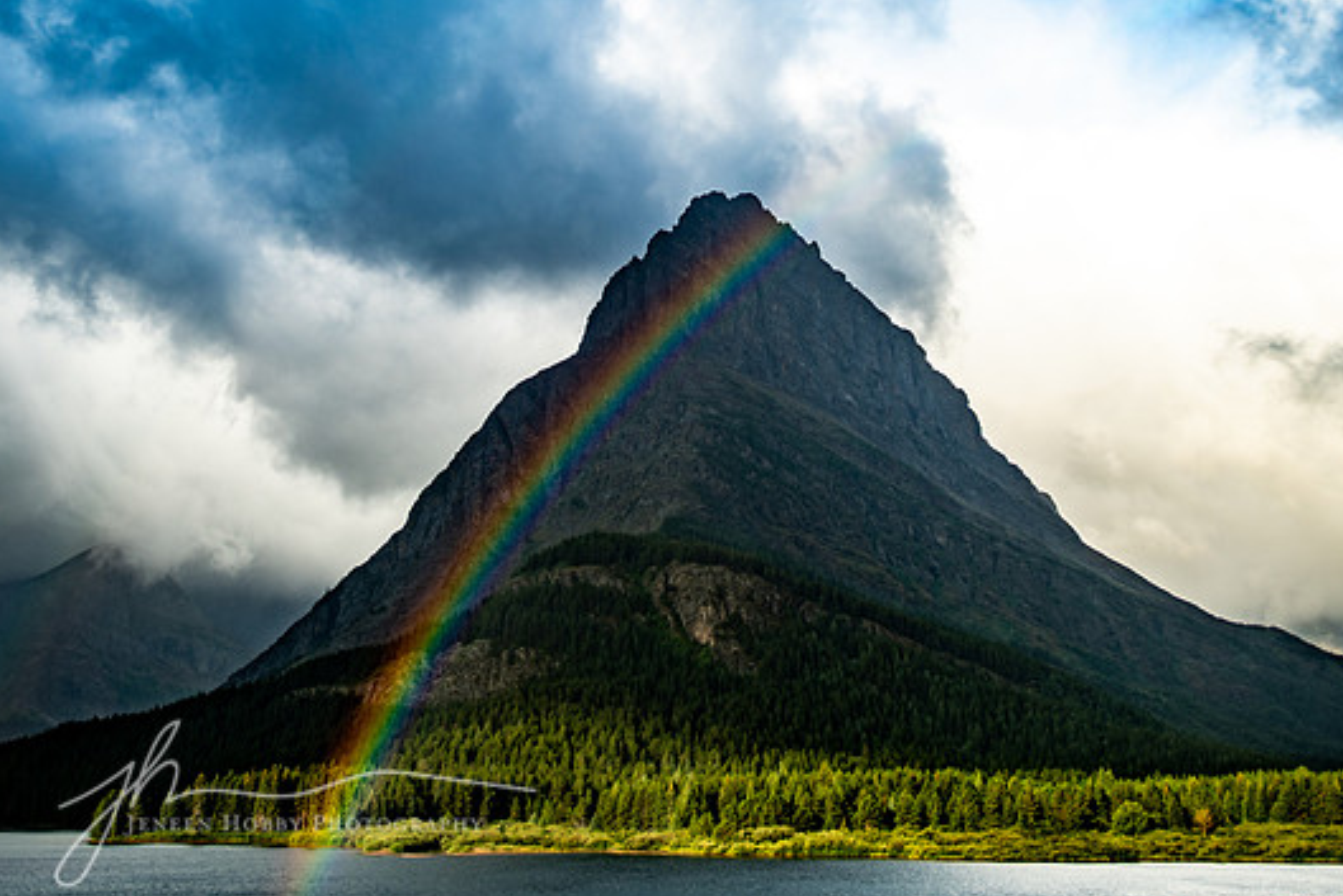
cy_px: 156
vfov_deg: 31.0
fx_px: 1567
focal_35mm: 42
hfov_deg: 46.3
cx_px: 740
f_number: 2.8
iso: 64
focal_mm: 24
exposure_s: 1/200
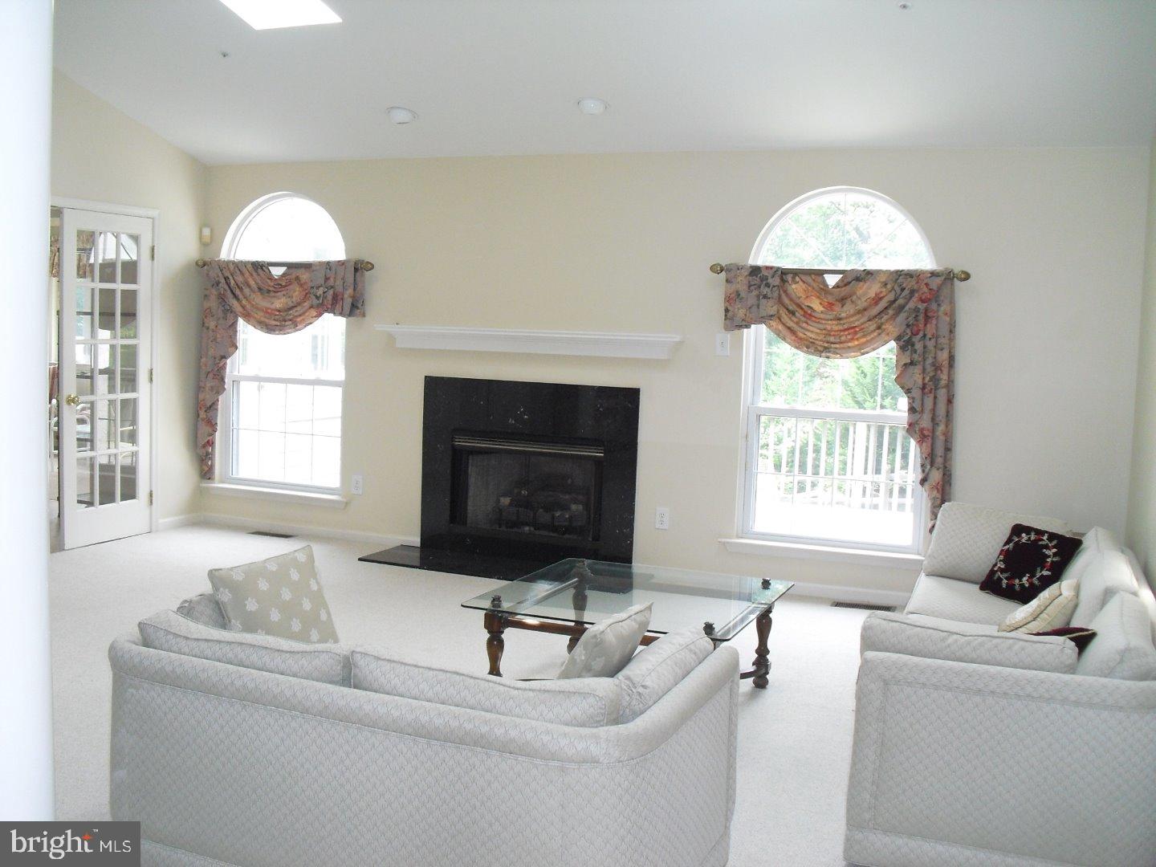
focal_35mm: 36
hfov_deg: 51.4
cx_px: 578
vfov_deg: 39.7
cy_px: 434
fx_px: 1202
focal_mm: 6.3
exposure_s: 1/125
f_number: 3.1
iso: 200
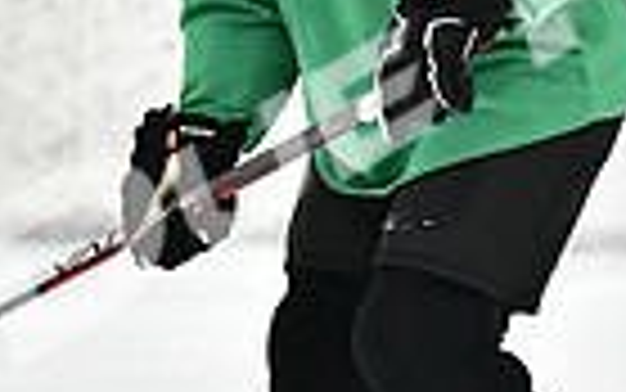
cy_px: 133
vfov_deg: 1.4
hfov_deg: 2.2
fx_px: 16334
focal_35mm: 957
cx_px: 252
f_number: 2.8
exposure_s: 1/1250
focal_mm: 150
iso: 5000
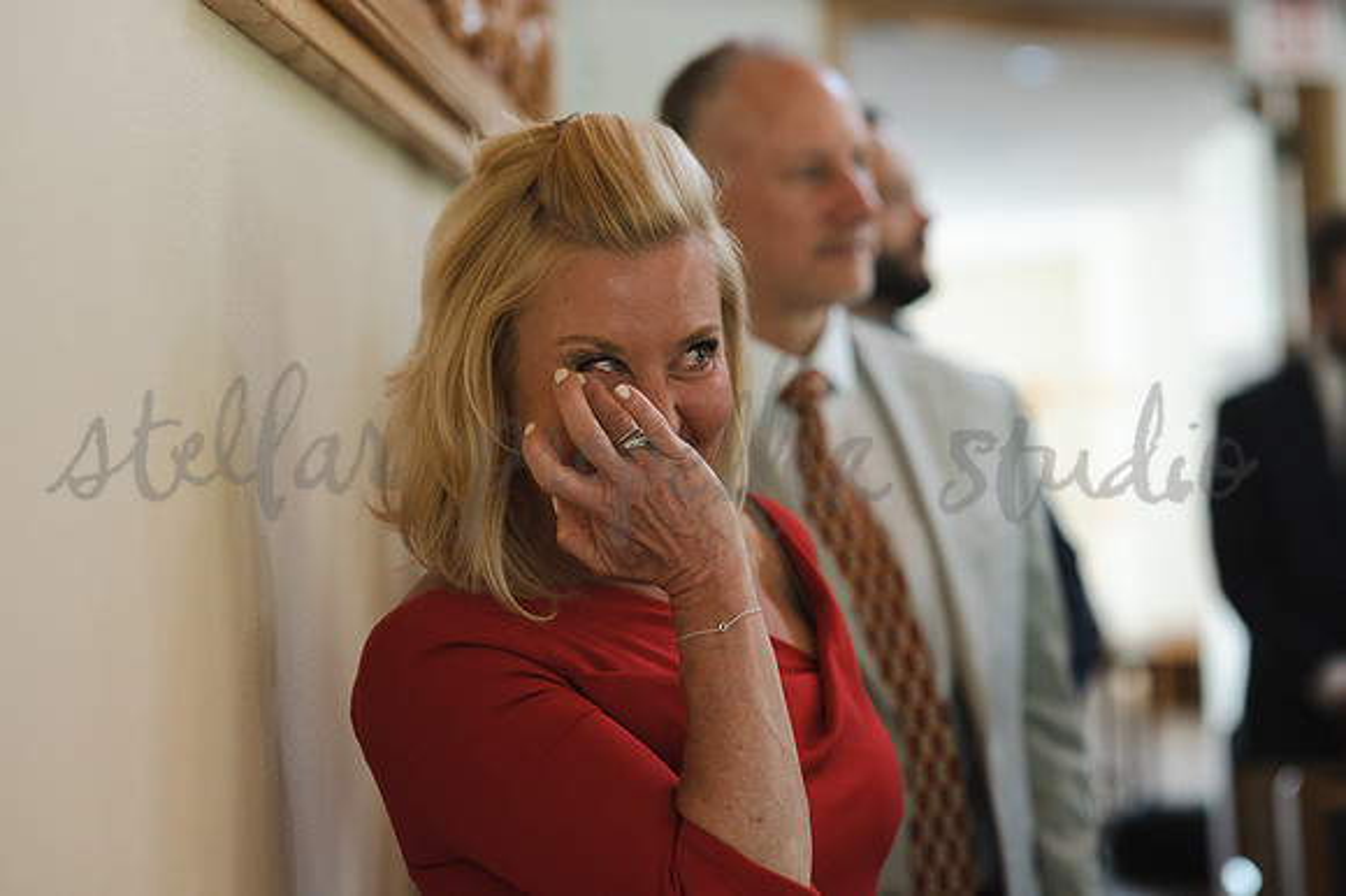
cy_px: 448
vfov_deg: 16.1
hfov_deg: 23.9
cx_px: 673
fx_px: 3176
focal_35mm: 85
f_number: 2.5
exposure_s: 1/400
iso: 500
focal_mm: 85
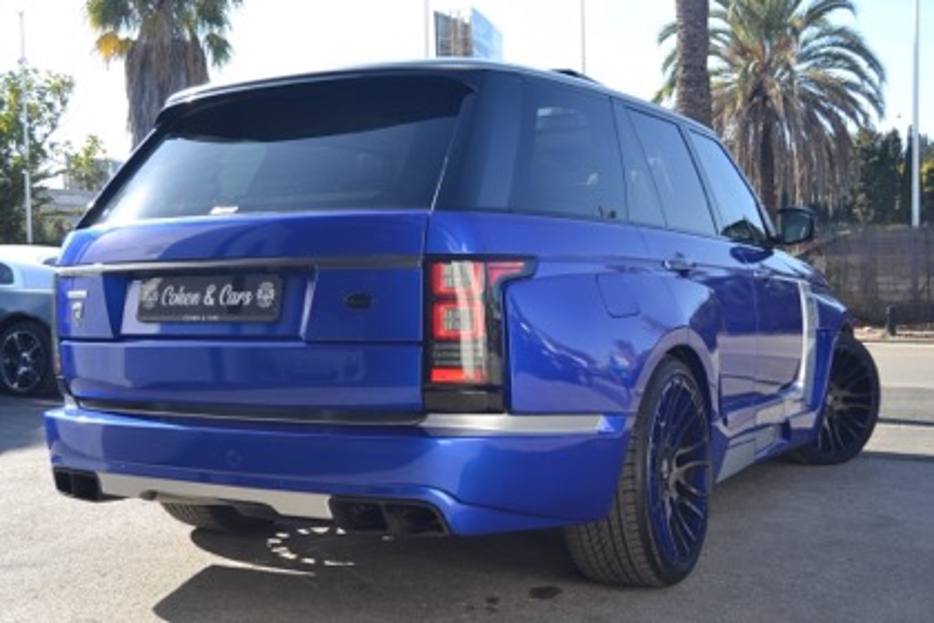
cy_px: 312
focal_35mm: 42
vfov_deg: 31.9
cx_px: 467
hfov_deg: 46.4
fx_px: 1090
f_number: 5.6
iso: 100
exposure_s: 1/125
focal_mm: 28
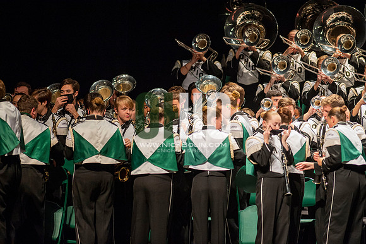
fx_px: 3048
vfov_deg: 4.6
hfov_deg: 6.9
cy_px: 122
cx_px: 183
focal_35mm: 300
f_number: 2.8
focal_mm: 300
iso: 3200
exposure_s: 1/500
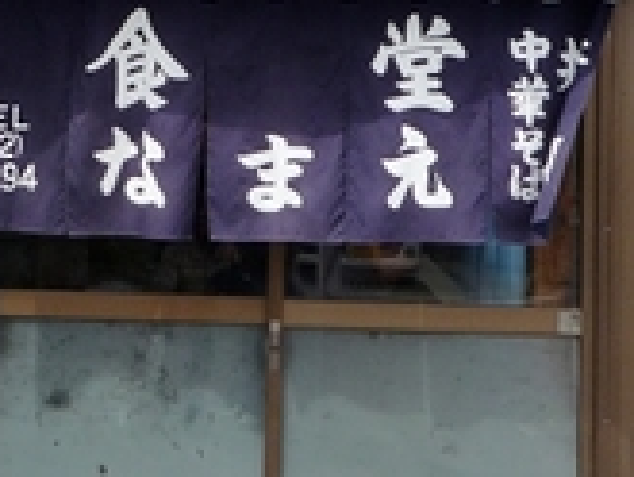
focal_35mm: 92
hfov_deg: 21.0
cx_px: 111
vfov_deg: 15.8
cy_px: 23
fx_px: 1686
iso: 100
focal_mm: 4.7
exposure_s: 1/500
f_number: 4
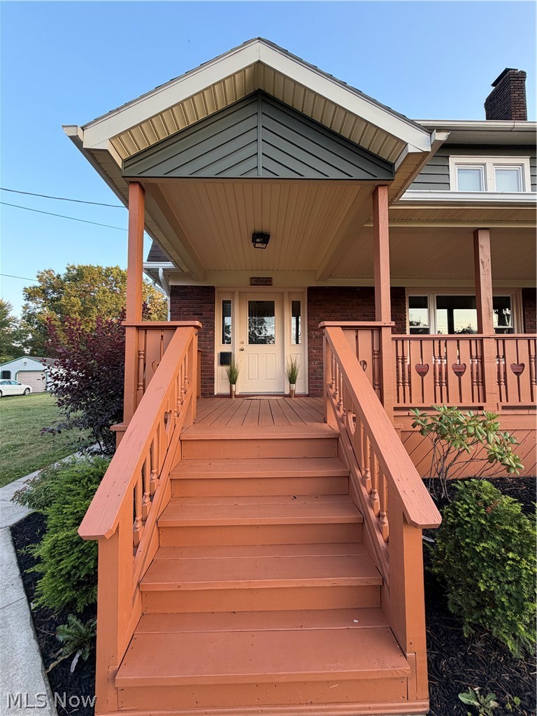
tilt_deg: +4.1
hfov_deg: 85.7
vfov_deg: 102.1
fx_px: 290
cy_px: 358
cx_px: 268
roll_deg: -0.3
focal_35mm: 14
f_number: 2.2
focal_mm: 2.22
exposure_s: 1/121
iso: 125
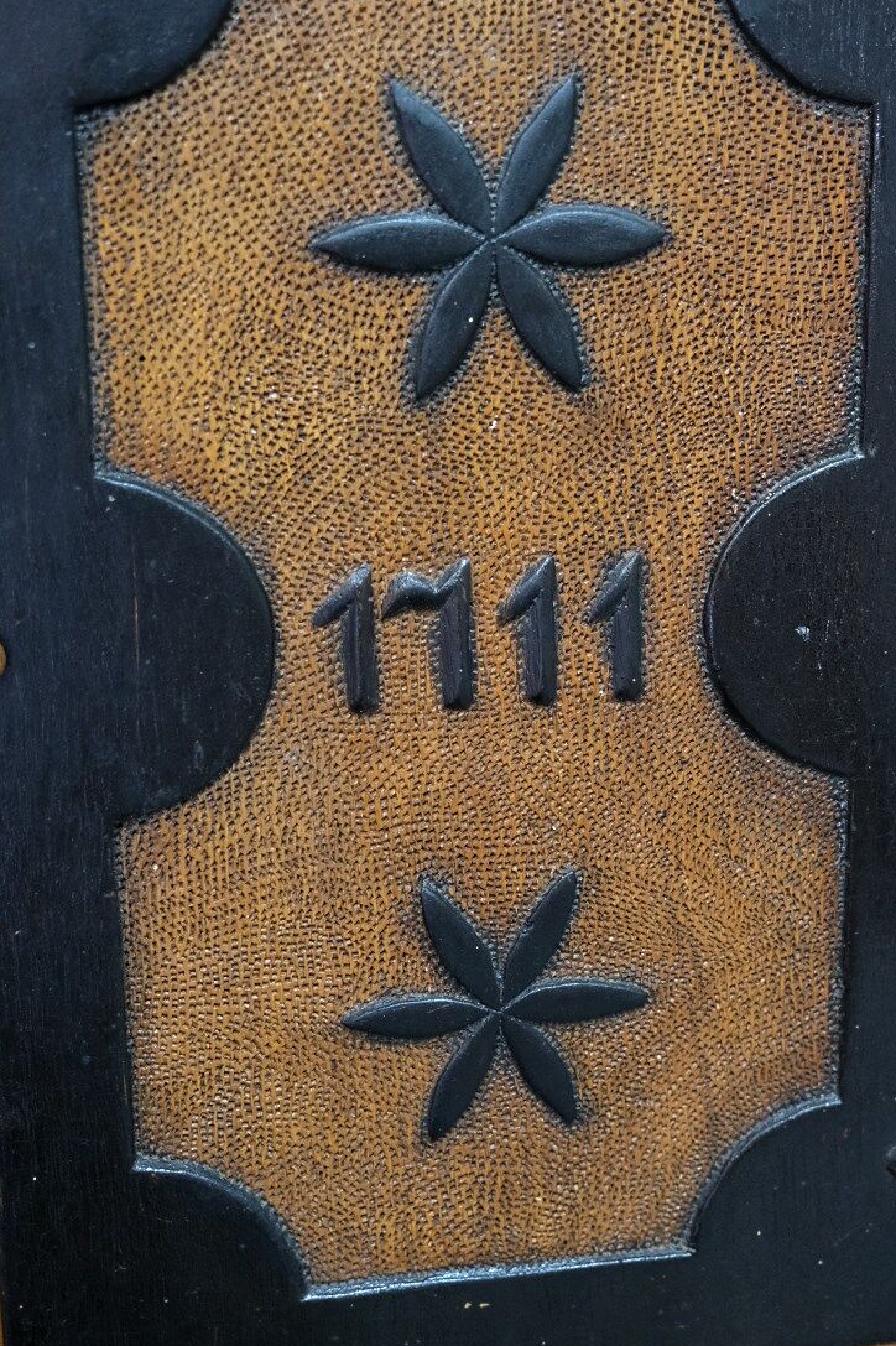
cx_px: 485
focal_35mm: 48
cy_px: 633
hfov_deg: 28.0
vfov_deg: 41.1
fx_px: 1793
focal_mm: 27.5
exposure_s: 1/40
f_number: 4
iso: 4000
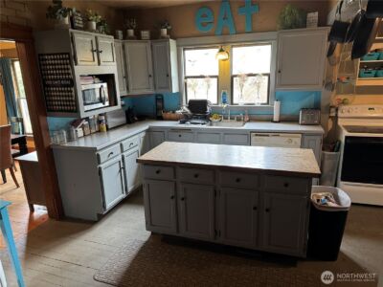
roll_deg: +2.5
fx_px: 266
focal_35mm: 24
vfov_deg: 56.8
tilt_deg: -16.1
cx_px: 192
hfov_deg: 71.6
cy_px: 144
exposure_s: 1/60
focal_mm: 6.76
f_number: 1.78
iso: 400
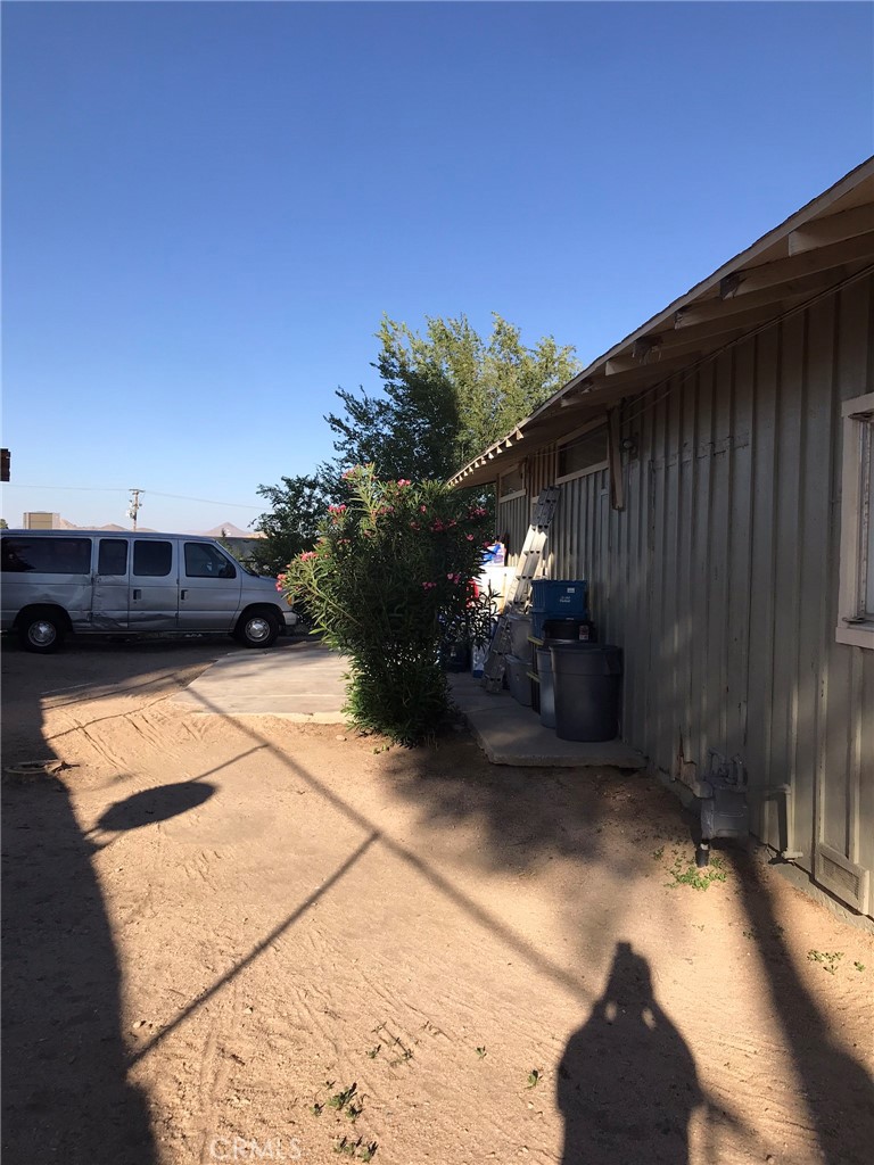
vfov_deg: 63.4
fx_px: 943
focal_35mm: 28
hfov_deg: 49.7
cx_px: 437
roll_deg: -1.0
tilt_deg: +0.8
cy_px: 582
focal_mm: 3.99
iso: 20
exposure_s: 1/1808
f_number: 1.8
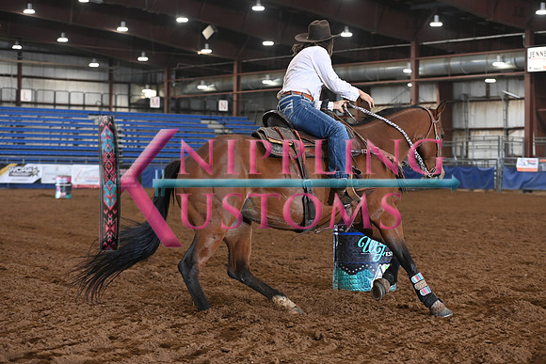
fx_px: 1183
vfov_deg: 17.5
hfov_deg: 26.0
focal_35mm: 78
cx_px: 273
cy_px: 182
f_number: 4
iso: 2500
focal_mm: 78
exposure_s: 1/250
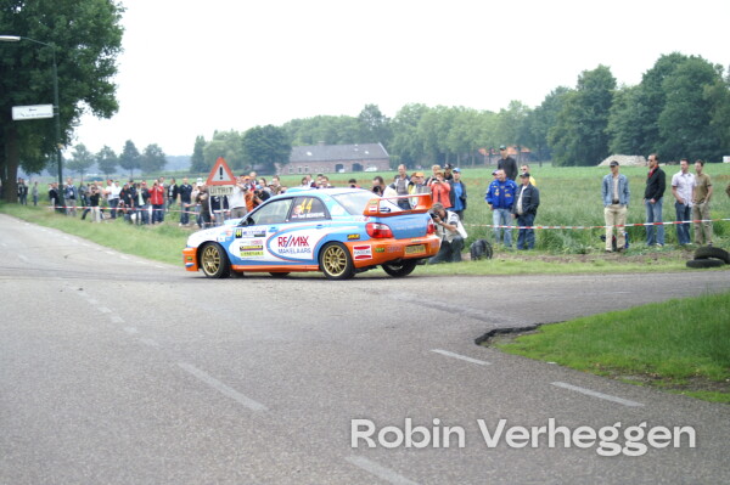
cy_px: 242
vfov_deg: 12.2
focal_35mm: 112
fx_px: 2279
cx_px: 365
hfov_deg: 18.2
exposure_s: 1/320
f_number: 4.5
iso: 250
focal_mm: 75
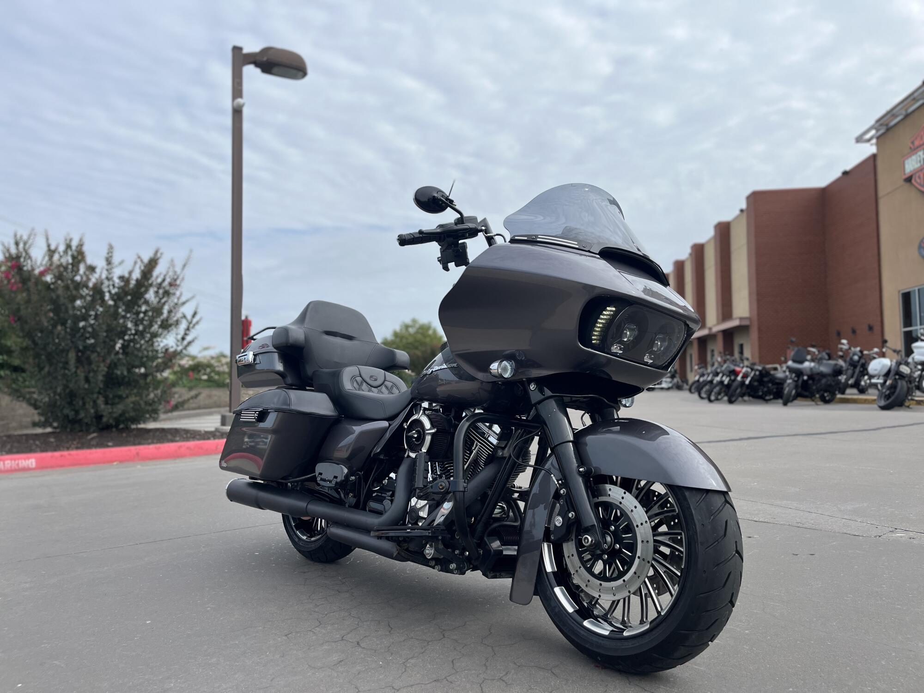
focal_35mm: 26
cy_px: 346
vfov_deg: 53.1
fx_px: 694
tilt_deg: +3.5
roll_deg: +0.4
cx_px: 462
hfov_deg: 67.3
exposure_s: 1/3413
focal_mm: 5.1
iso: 50
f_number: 1.6
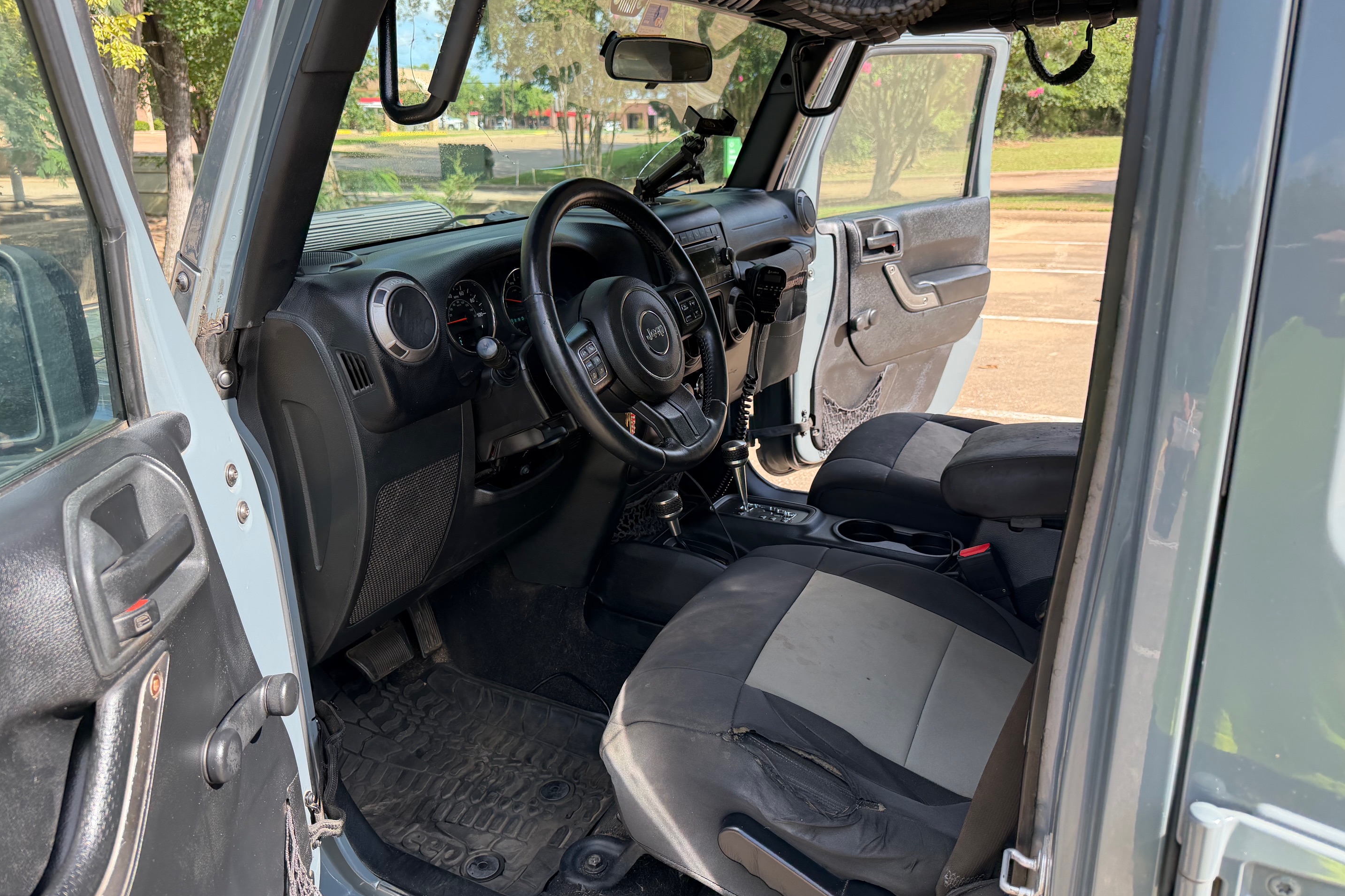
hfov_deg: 71.5
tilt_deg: -15.3
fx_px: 934
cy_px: 425
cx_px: 672
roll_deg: +0.4
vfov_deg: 51.3
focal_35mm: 25
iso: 100
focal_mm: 6.76
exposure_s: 1/796
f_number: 1.78
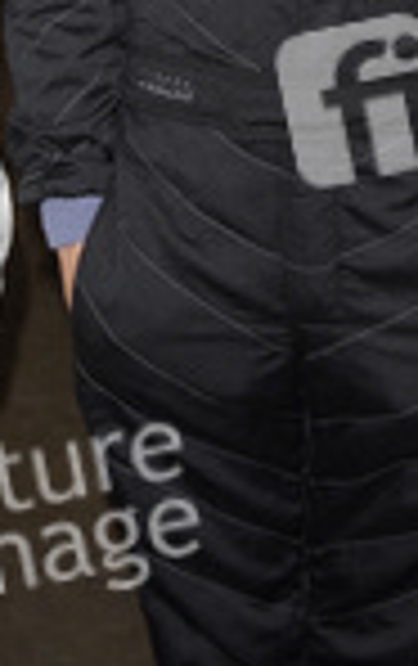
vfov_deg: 17.7
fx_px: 2022
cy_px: -144
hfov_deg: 11.8
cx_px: 103
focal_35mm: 111
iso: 200
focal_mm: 27
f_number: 5
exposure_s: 1/60
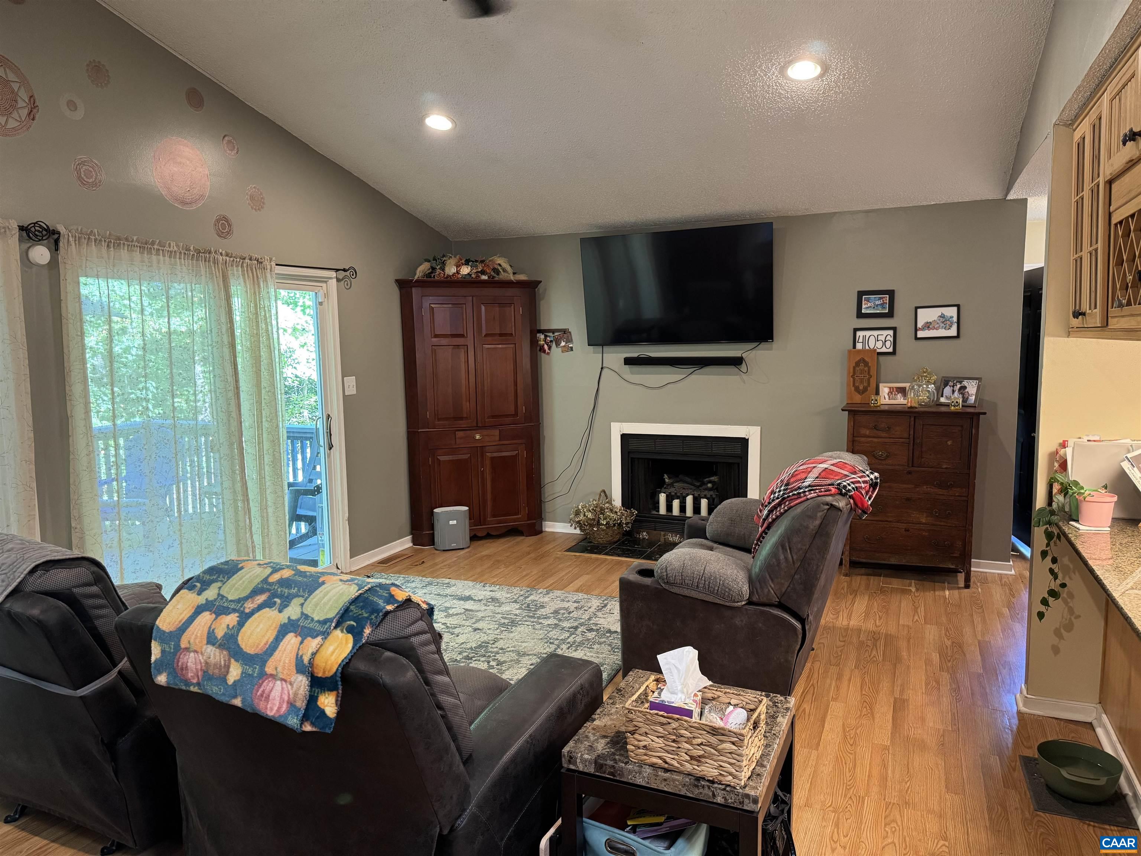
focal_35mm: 24
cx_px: 570
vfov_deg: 56.8
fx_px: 791
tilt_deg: -7.1
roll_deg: +0.7
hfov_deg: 71.6
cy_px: 428
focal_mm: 6.76
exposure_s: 1/60
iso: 400
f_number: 1.78
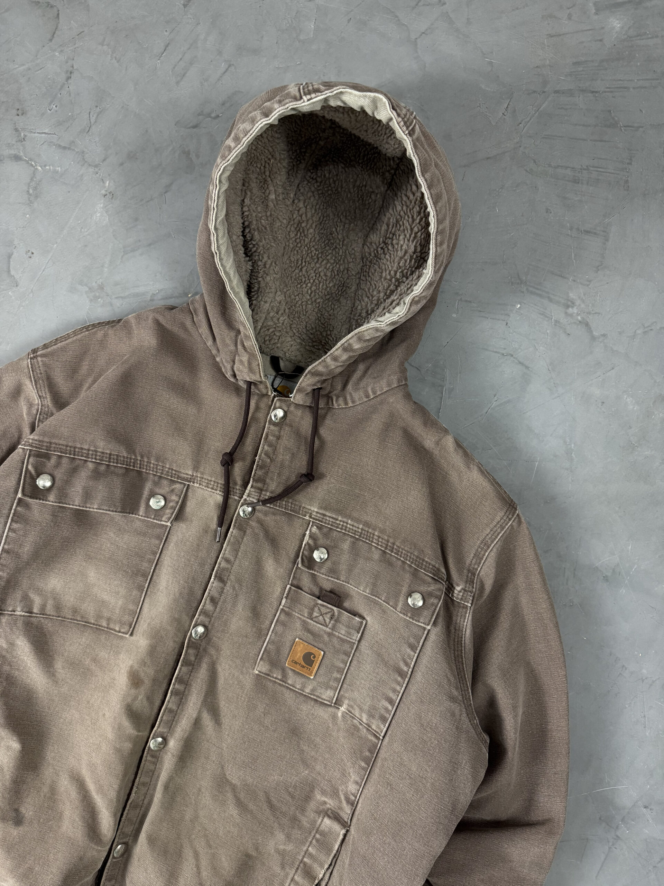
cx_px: 332
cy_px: 443
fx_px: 614
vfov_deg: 71.6
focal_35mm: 24
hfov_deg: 56.8
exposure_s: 1/60
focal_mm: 6.76
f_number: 1.78
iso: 250
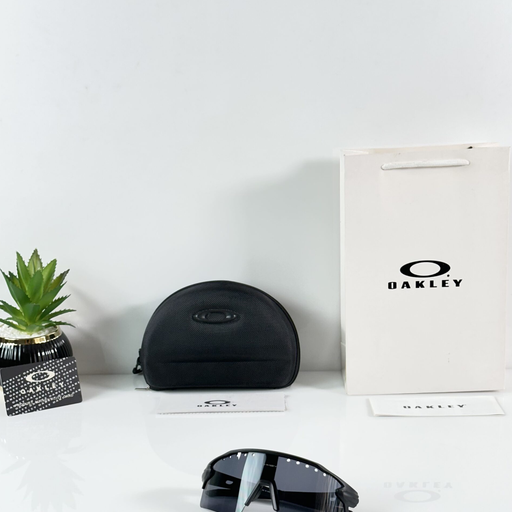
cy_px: 327
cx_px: 255
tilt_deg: -19.6
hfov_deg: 30.0
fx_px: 954
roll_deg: +0.9
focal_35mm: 57
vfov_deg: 29.9
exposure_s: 1/100
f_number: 1.78
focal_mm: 6.86
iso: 80
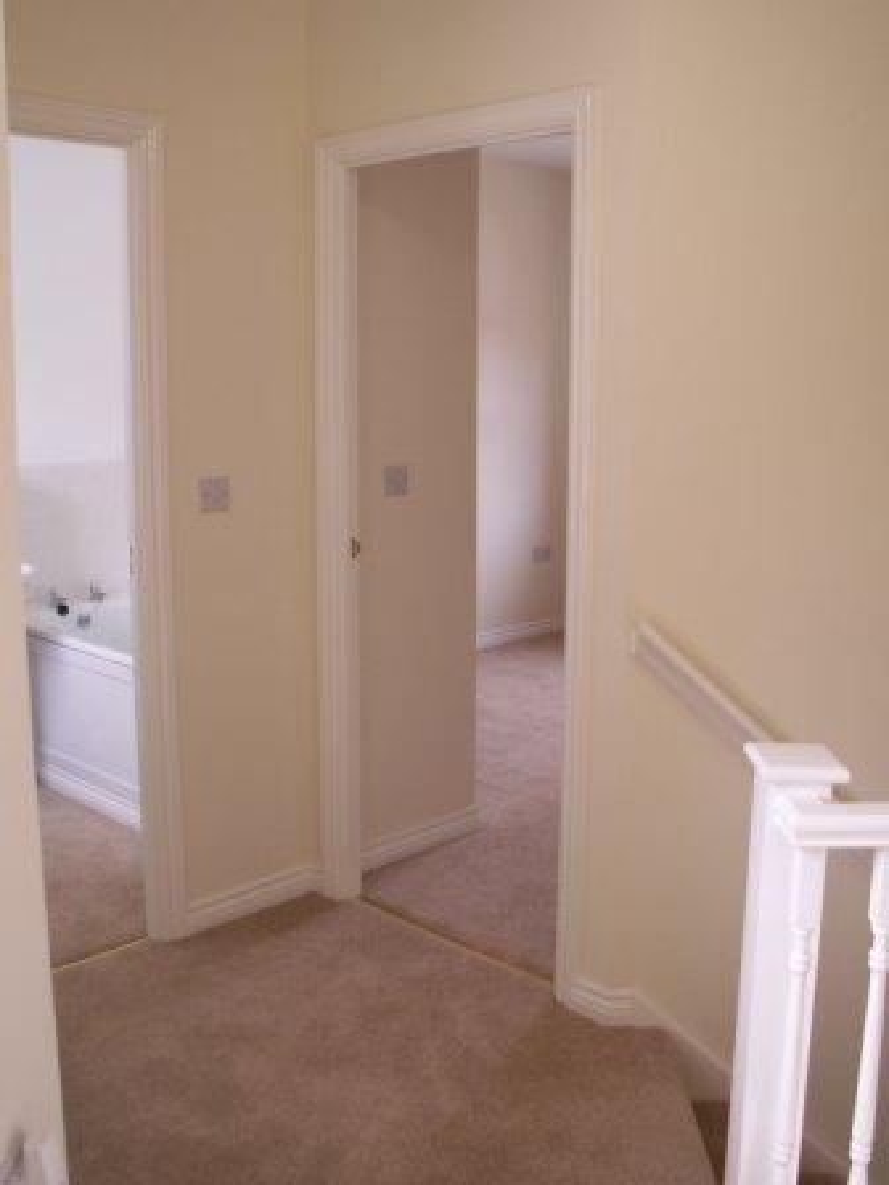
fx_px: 1198
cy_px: 592
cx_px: 444
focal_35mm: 35
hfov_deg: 40.7
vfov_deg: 52.6
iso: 50
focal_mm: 5.86
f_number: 2.8
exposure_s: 1/40
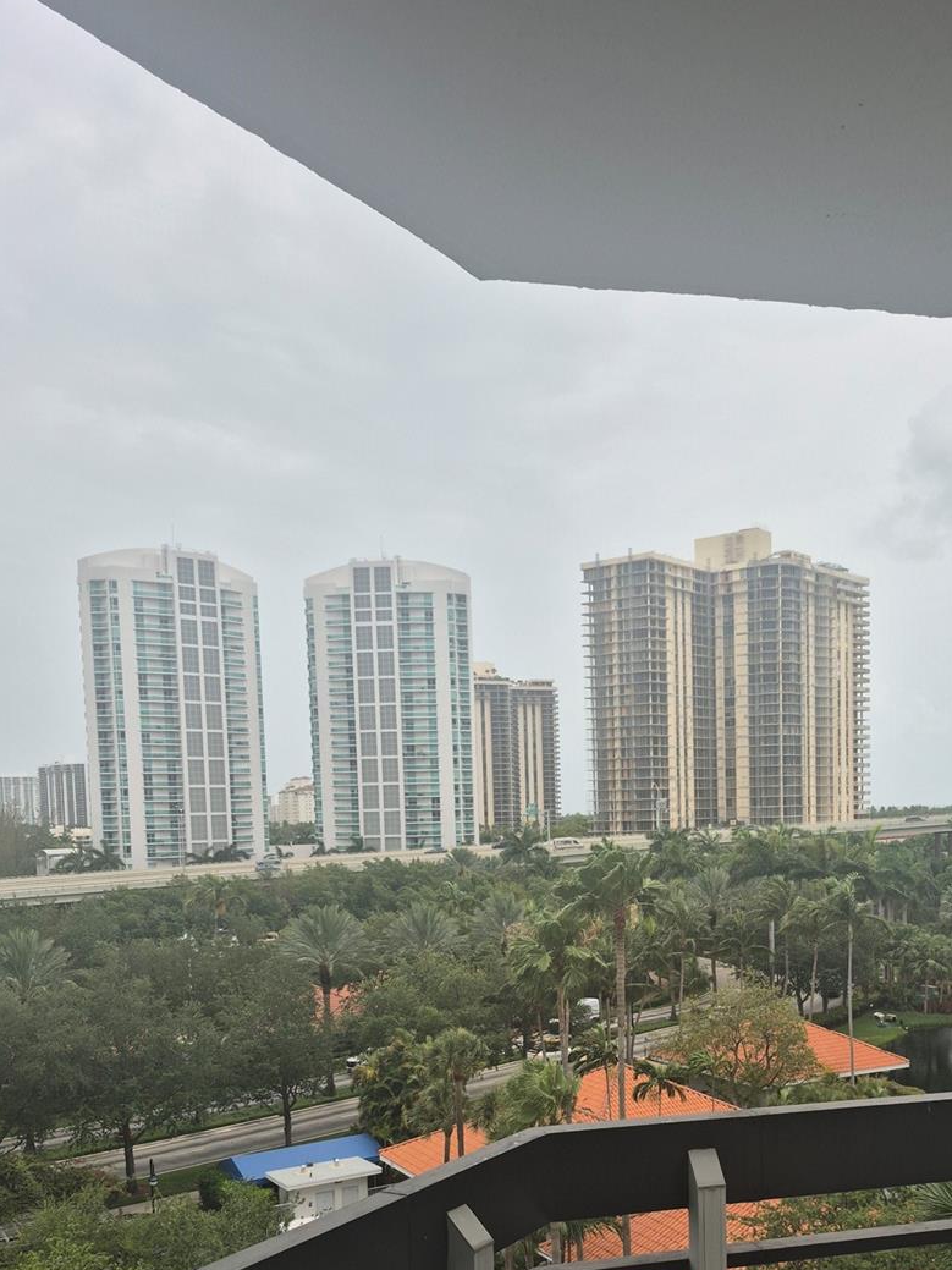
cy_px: 890
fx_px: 1247
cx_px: 622
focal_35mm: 34
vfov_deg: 52.5
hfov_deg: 41.3
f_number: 1.8
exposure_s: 1/2080
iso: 25
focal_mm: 5.4
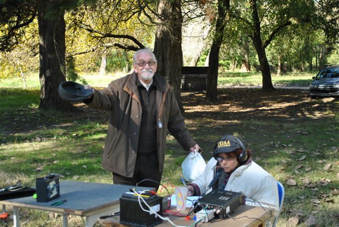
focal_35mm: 57
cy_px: 114
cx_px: 170
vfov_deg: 23.8
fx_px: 537
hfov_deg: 35.0
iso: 100
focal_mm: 38
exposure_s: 1/60
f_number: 5
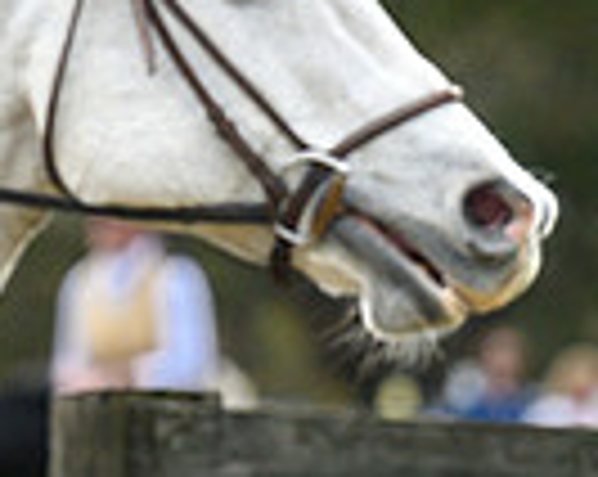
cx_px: -807
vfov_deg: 2.1
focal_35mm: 729
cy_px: -129
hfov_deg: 2.6
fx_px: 12883
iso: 640
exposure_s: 1/1000
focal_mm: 125
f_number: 3.5
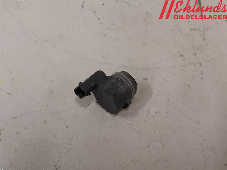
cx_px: 114
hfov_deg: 67.3
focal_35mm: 26
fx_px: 170
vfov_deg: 53.1
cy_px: 85
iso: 160
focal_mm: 3.93
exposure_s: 1/50
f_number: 1.7
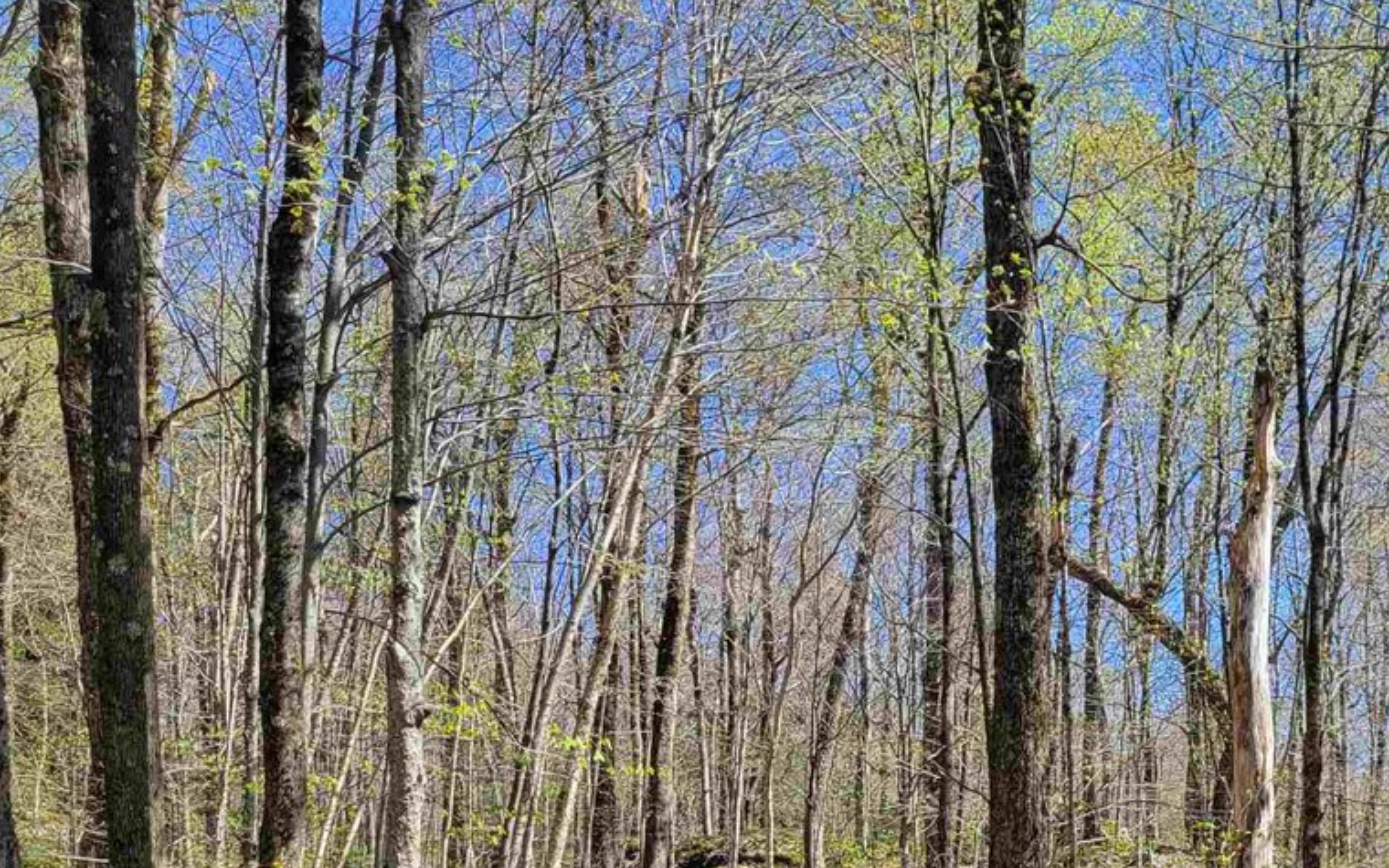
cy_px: 996
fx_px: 2196
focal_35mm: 58
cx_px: 1049
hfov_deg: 34.3
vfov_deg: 21.1
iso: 40
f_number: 1.8
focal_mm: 5.4
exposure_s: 1/852
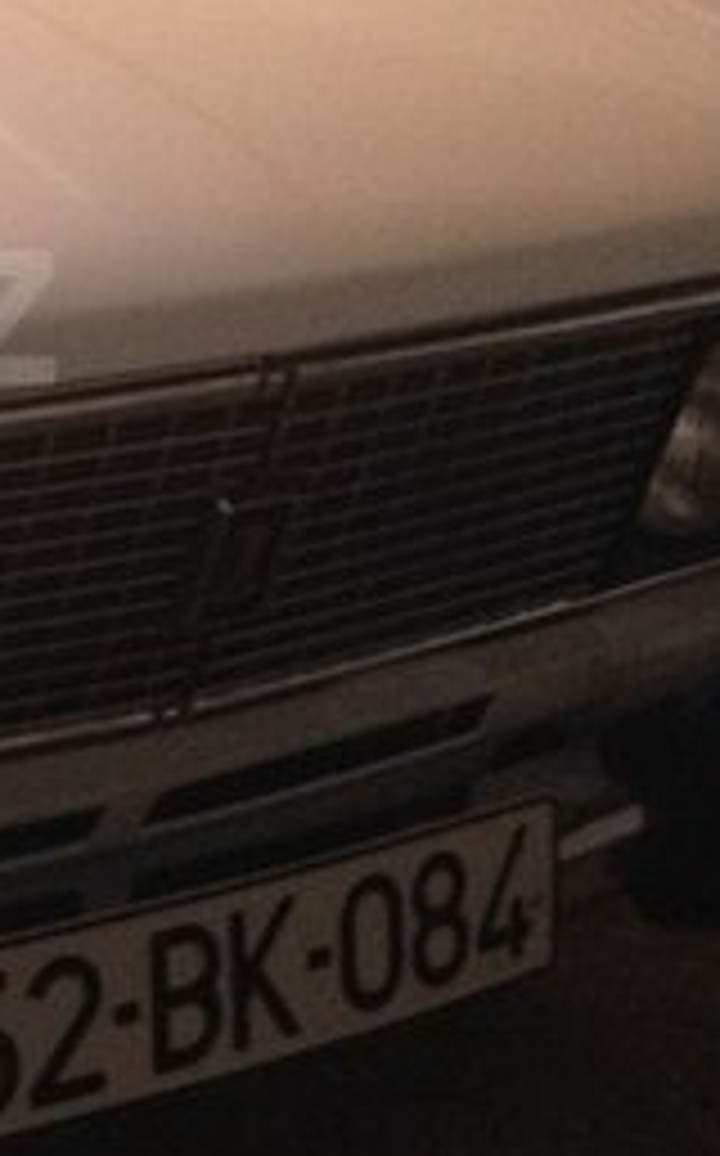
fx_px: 2834
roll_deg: -1.2
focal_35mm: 90
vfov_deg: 22.9
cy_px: 317
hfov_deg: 13.5
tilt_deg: -17.6
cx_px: -405
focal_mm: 4.12
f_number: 2.4
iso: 320
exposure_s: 1/20
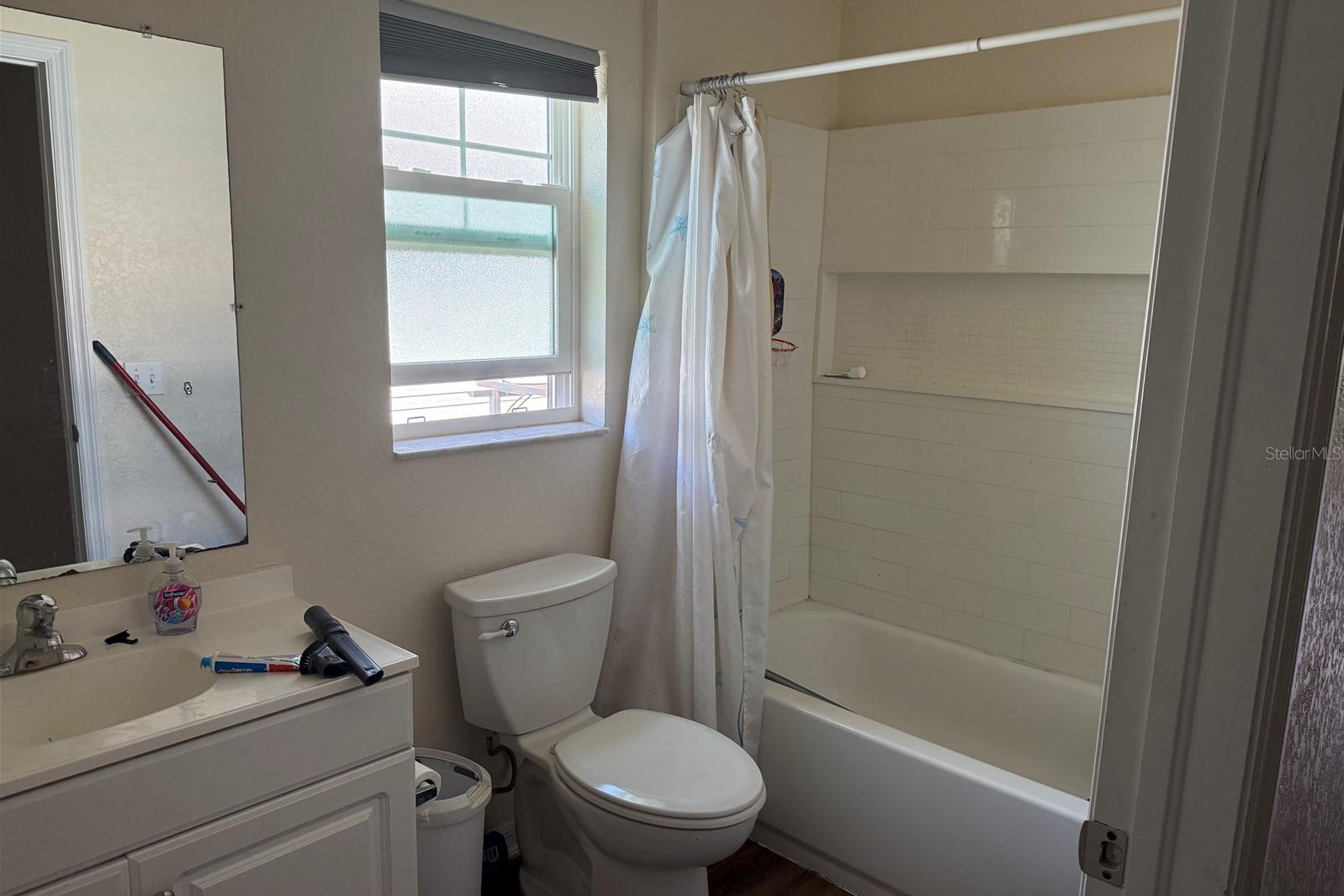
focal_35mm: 25
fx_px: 933
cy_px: 453
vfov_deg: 51.3
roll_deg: -1.6
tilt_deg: -10.6
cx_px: 672
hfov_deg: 71.5
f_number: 1.78
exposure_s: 1/219
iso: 200
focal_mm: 6.76
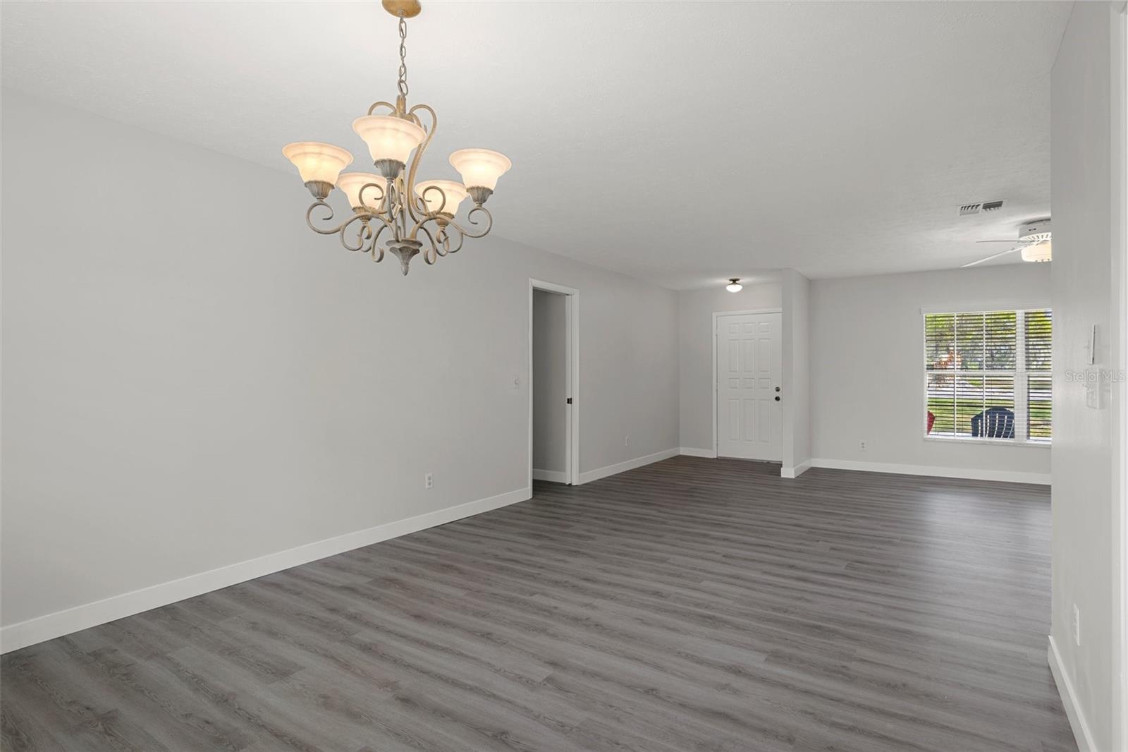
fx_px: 533
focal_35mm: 17
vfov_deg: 70.4
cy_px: 376
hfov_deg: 93.3
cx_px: 564
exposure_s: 2
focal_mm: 17
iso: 320
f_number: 8
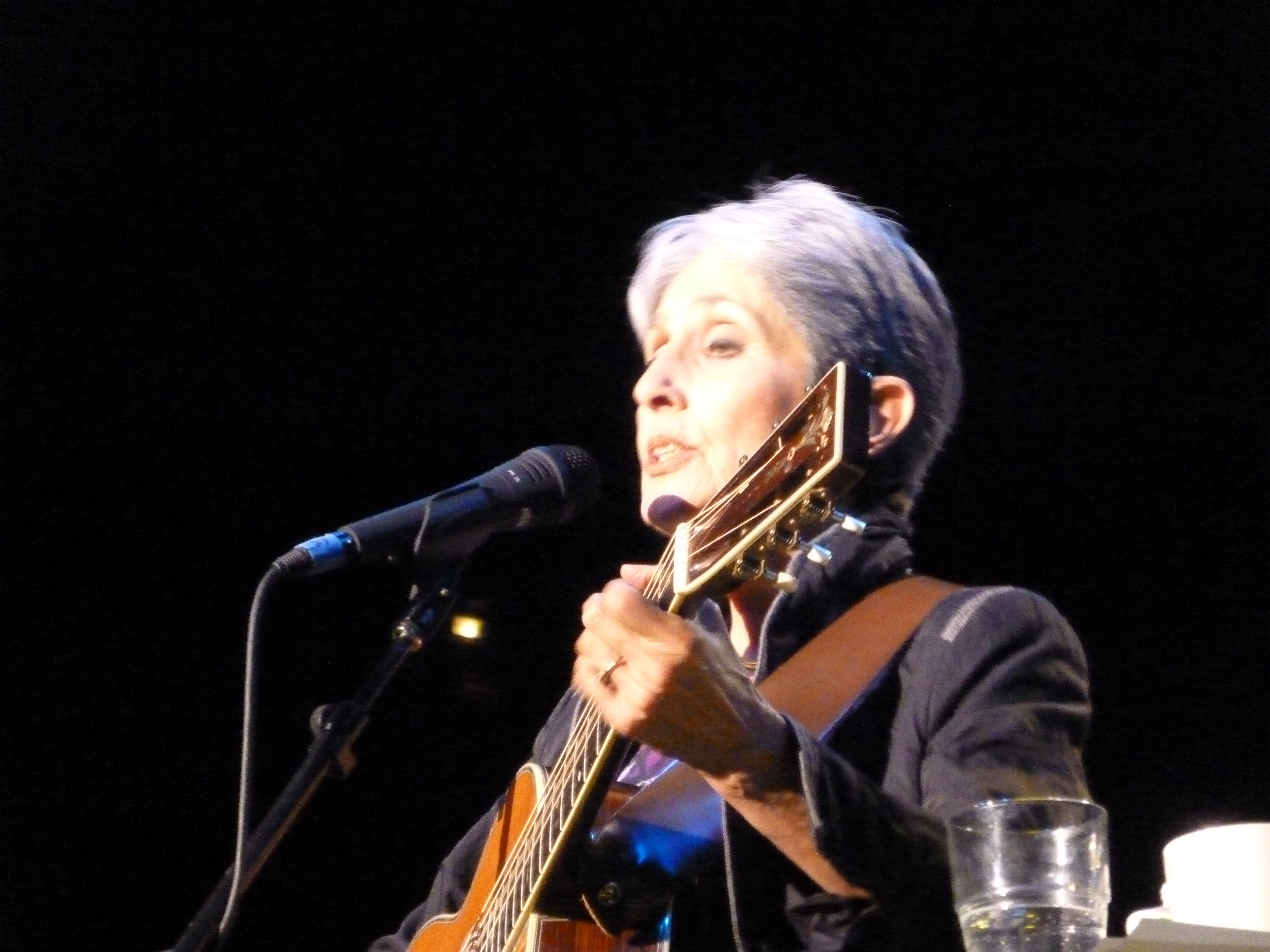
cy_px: 476
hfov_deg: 9.9
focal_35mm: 200
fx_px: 7338
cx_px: 635
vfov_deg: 7.4
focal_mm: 36
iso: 1600
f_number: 5.9
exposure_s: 1/15
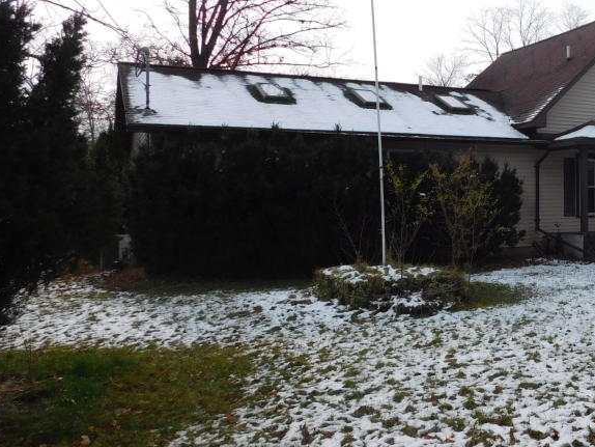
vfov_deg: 35.1
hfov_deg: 42.5
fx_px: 705
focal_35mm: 41
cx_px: 519
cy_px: 198
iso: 125
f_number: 6
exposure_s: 1/400
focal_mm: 4
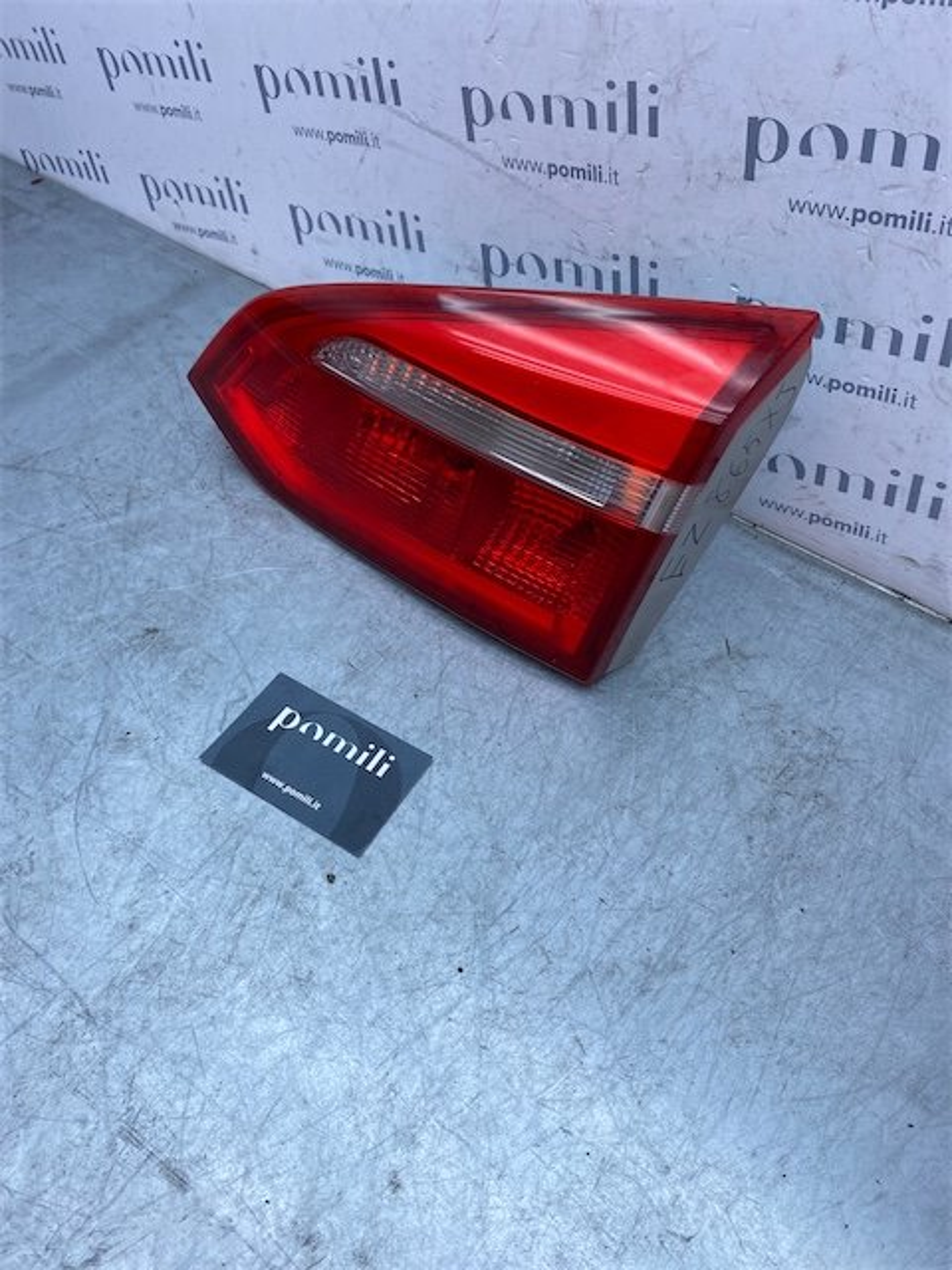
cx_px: 476
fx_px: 953
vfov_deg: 67.3
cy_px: 635
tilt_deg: -52.3
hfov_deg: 53.1
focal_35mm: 26
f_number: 1.8
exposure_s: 1/1103
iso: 32
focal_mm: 4.25
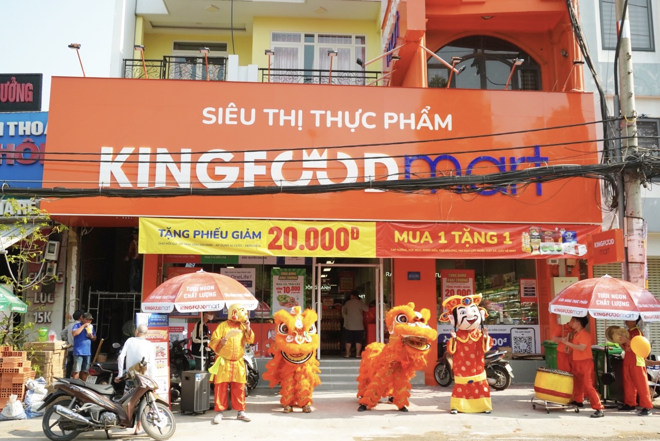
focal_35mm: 34
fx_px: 633
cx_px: 330
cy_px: 220
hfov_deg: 55.1
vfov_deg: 38.4
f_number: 5.6
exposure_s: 1/2000
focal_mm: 23
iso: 800
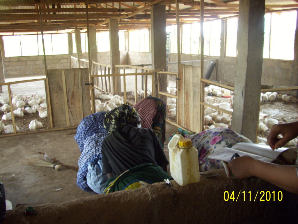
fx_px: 293
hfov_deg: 54.0
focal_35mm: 34
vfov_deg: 41.8
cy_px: 112
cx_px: 149
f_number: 2.9
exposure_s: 1/40
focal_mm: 5.7
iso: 125
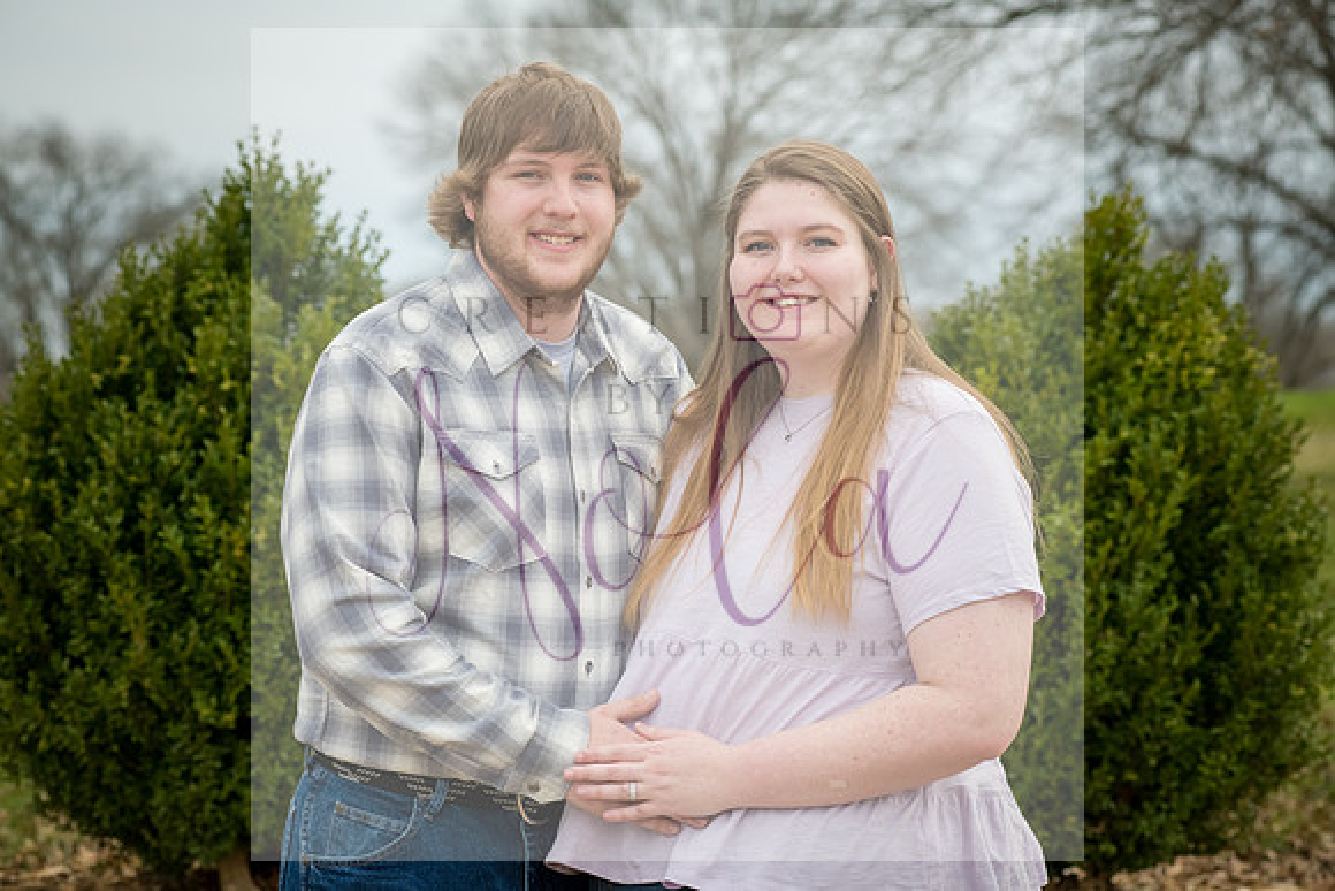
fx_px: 3894
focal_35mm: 105
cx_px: 668
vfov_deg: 13.0
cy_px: 446
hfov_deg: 19.5
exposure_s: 1/640
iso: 400
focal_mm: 105
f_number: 6.3
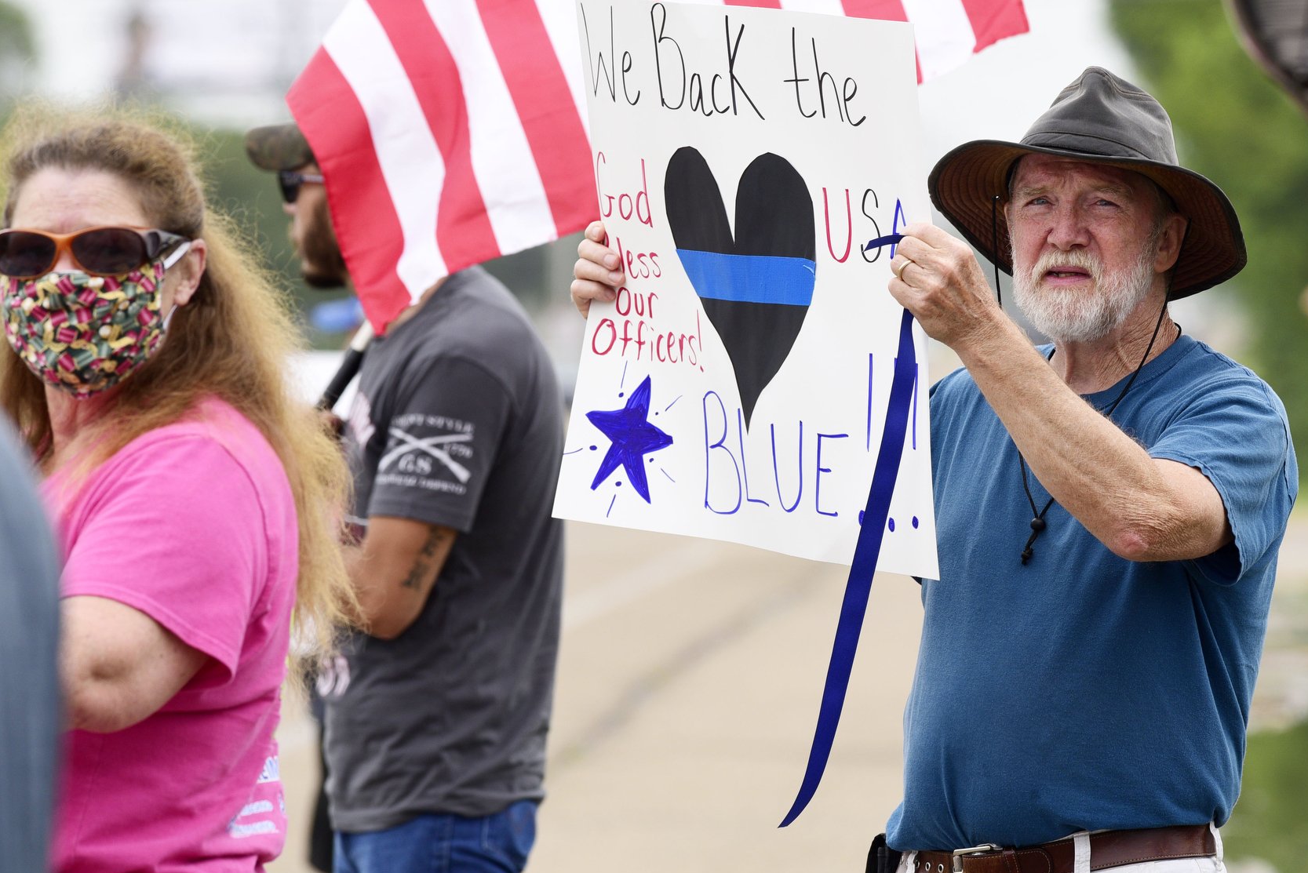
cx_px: 853
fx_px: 15702
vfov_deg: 3.2
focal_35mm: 432
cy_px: 402
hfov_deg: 4.8
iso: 200
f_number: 10
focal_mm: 300
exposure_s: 1/500
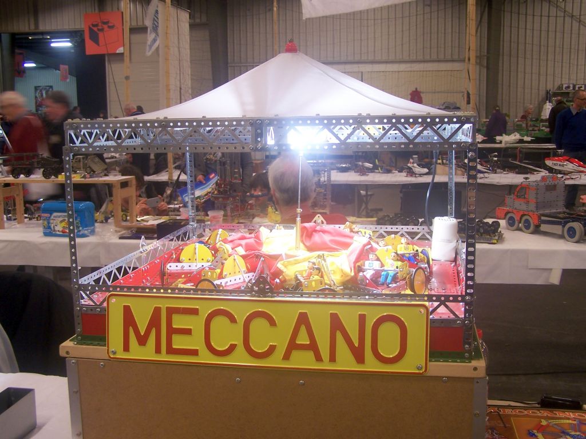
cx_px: 293
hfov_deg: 46.8
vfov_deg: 36.0
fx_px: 677
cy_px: 220
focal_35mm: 40
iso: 80
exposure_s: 1/6
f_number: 2.8
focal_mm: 6.7
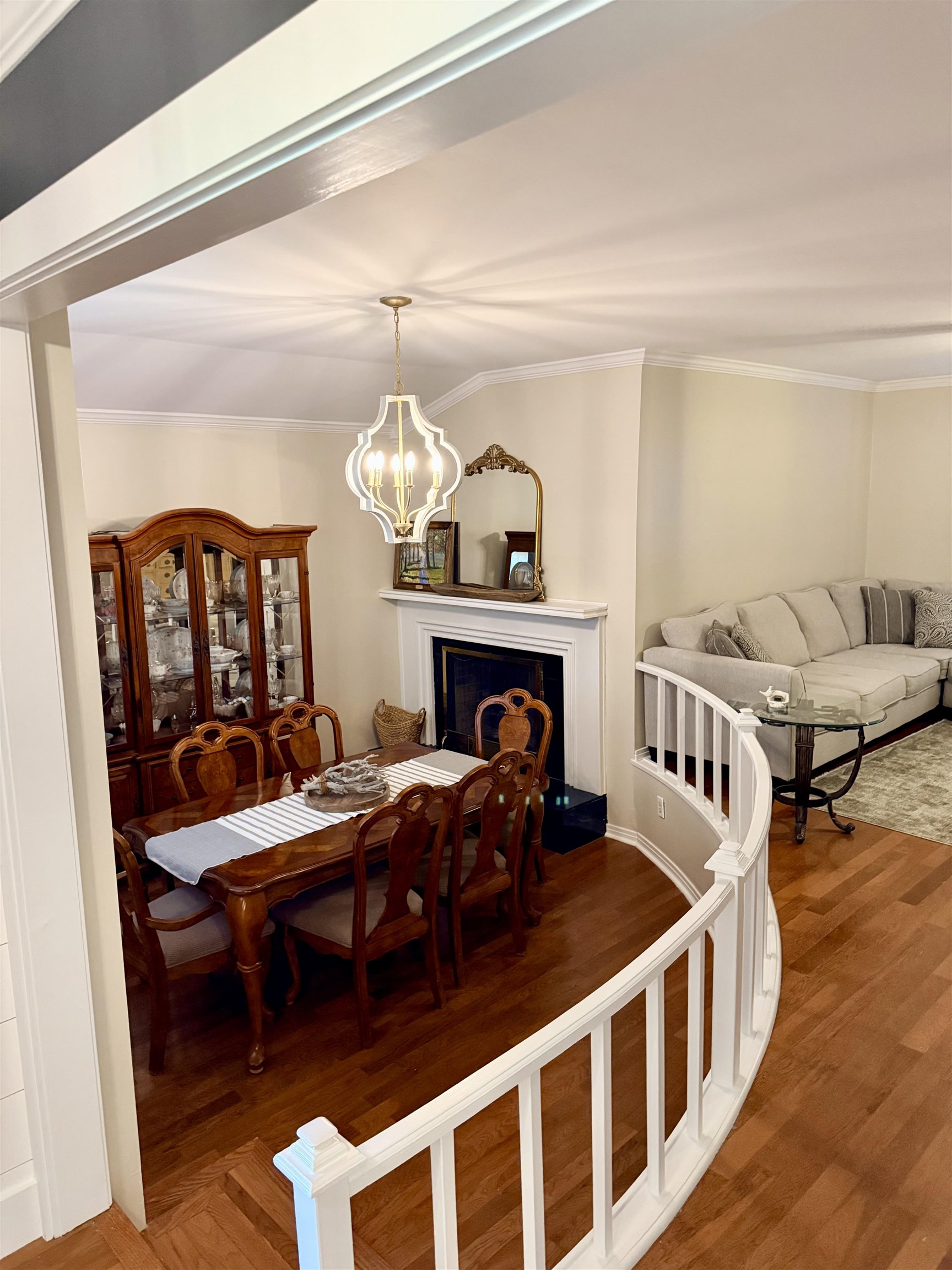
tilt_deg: -8.0
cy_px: 635
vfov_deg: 71.6
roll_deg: +0.8
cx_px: 476
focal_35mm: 24
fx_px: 880
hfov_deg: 56.8
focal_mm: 6.76
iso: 640
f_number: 1.78
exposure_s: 1/60
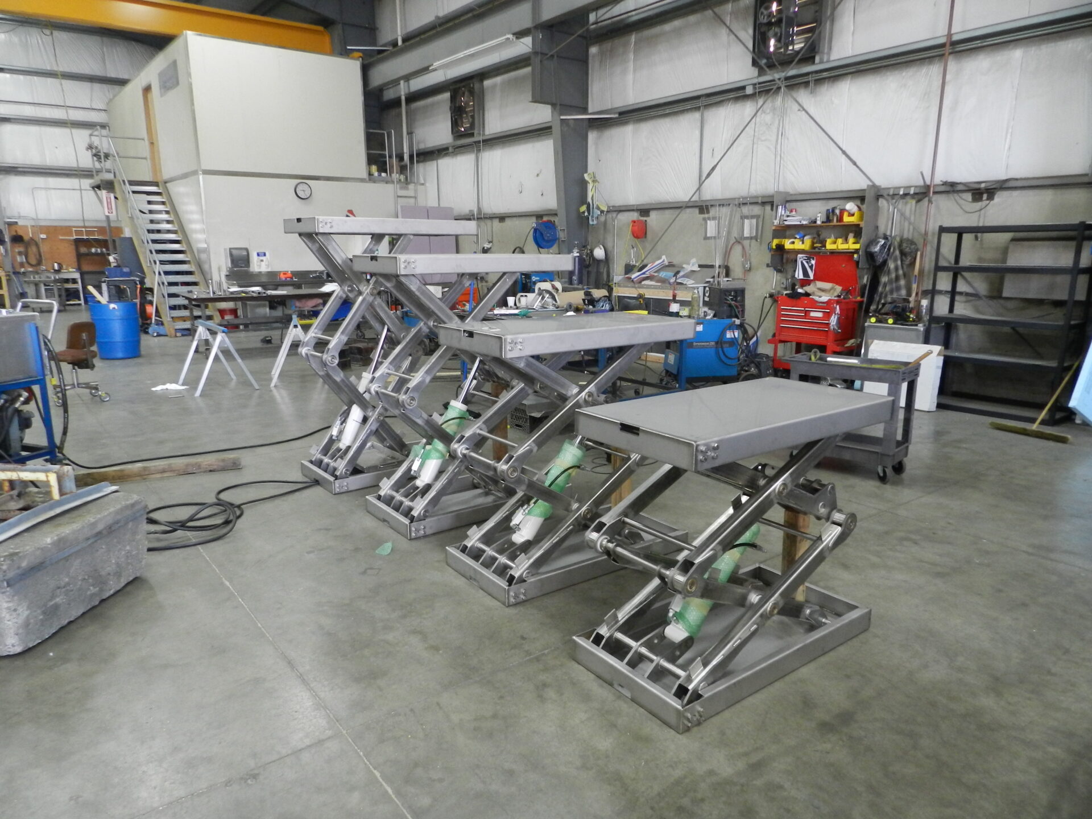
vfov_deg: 58.9
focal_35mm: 23
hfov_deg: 73.9
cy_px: 410
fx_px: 726
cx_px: 546
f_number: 3.4
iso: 400
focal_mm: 4
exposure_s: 1/30
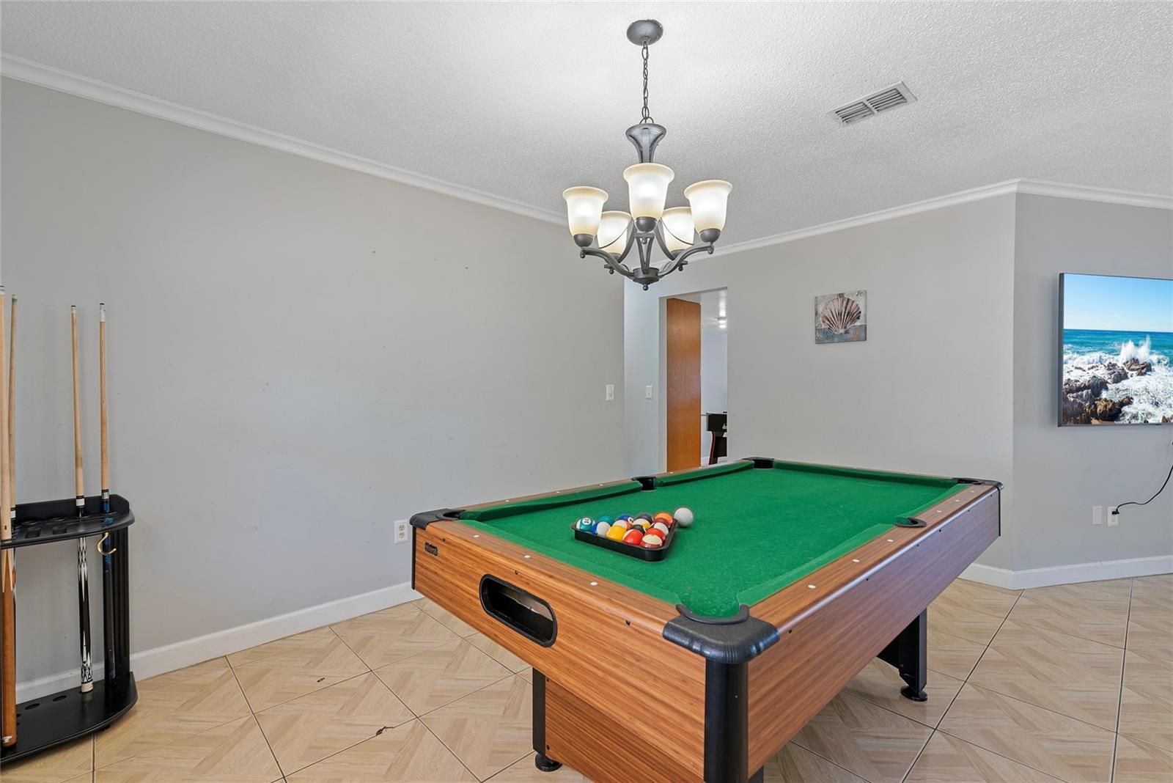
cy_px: 392
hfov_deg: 96.7
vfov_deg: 73.8
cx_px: 586
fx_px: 521
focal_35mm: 16
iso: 250
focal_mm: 16
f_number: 8
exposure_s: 1/3
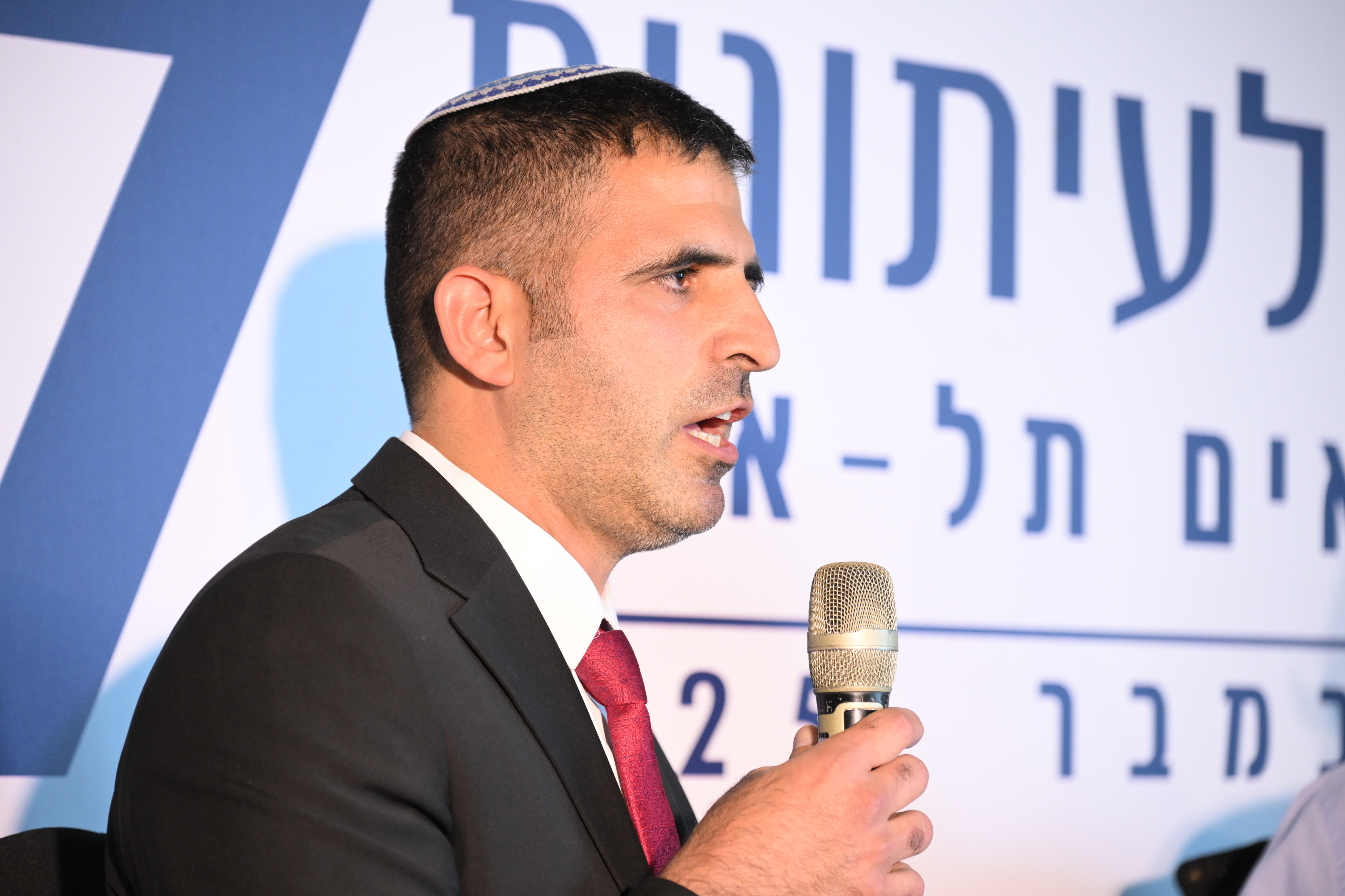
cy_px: 448
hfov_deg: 17.1
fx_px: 4483
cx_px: 672
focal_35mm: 120
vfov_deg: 11.4
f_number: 4
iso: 2500
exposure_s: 1/160
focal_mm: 120
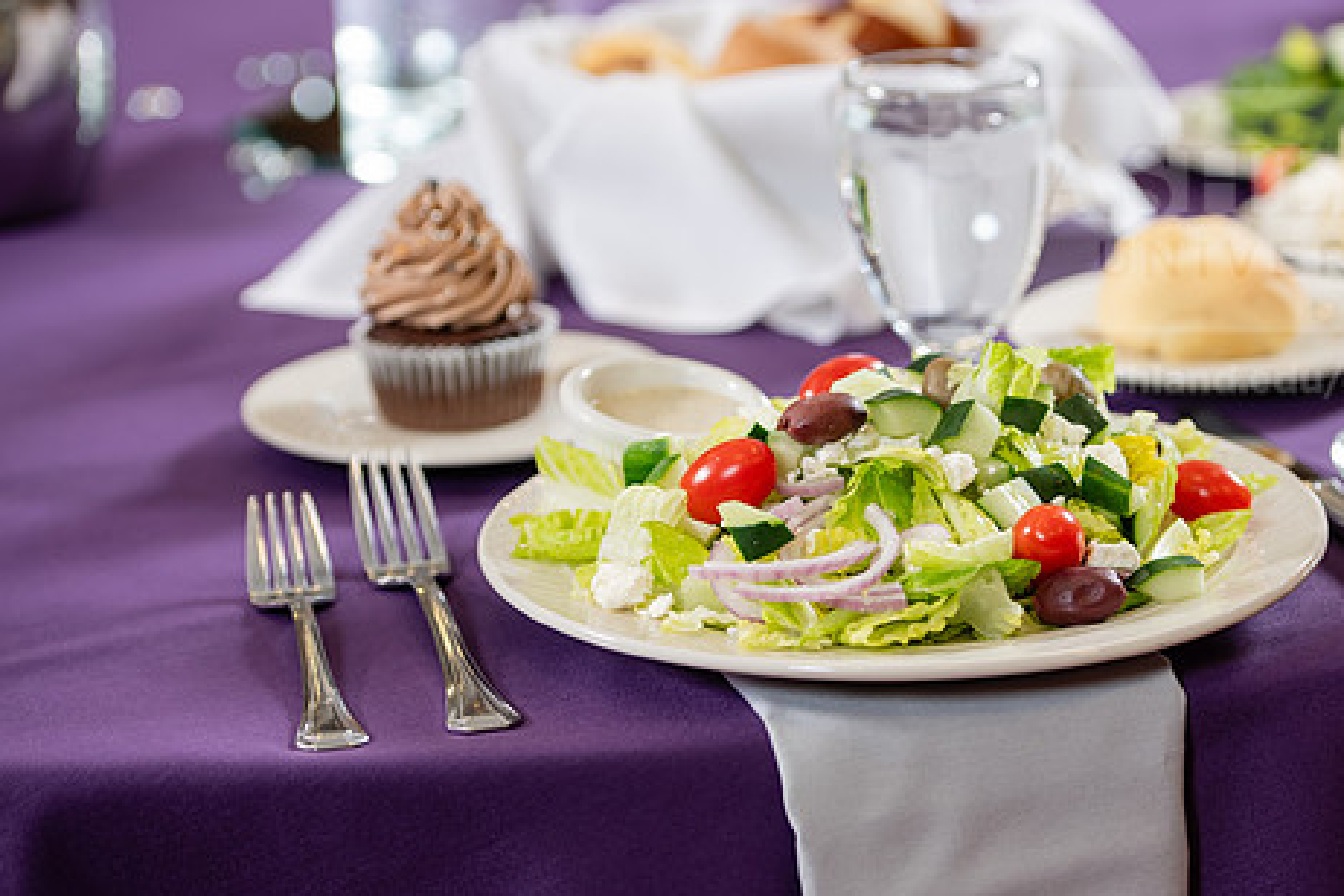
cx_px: 841
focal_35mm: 113
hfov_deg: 18.1
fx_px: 4218
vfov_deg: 12.1
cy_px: 441
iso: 320
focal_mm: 90
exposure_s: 1/160
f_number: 3.5
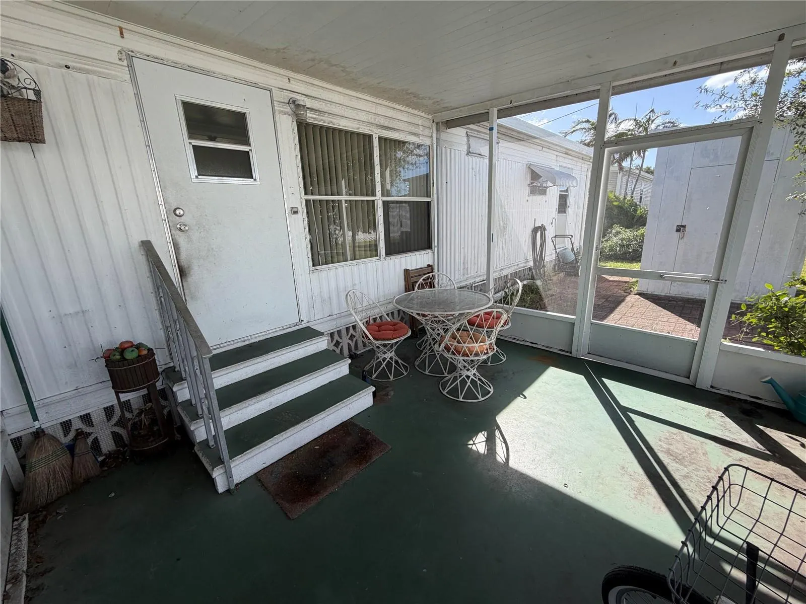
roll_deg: +2.6
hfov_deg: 102.1
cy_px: 302
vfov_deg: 85.7
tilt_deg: -13.7
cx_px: 403
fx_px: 326
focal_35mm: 14
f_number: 2.2
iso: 64
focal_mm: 2.22
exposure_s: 1/475
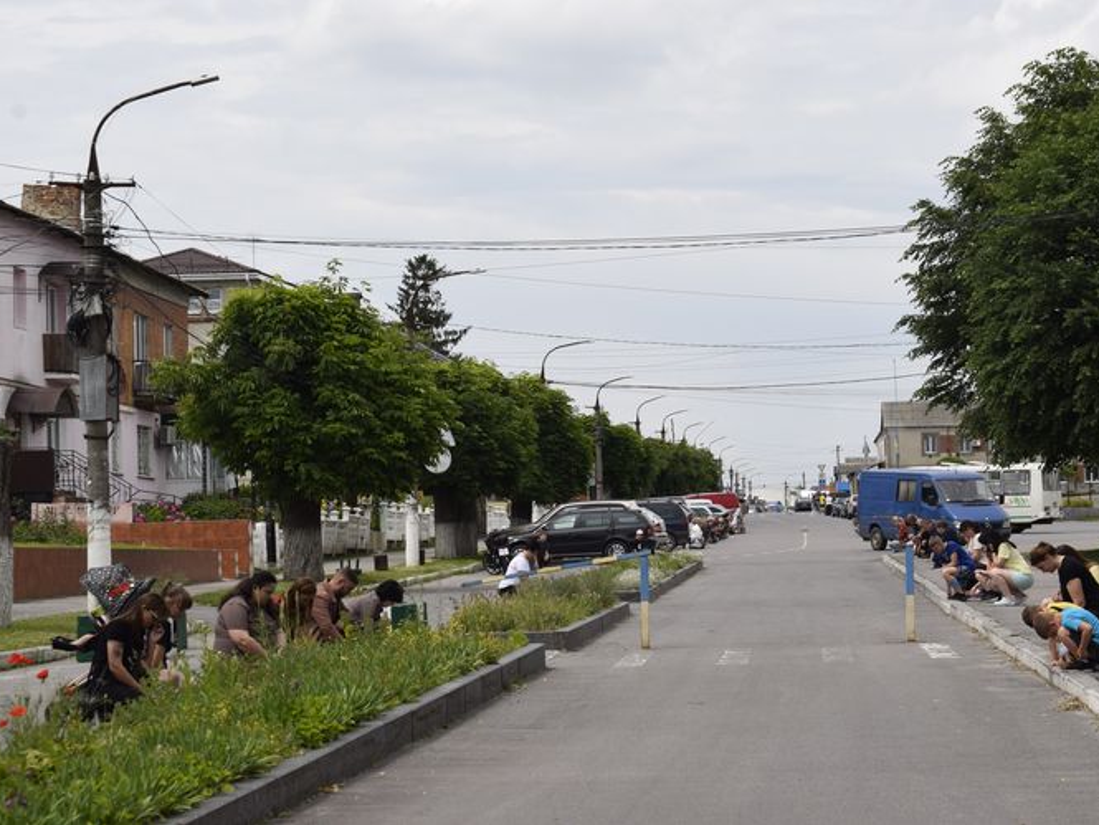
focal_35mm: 90
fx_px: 2843
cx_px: 567
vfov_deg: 16.5
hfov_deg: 21.9
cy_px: 412
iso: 100
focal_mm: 55
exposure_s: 1/200
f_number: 11
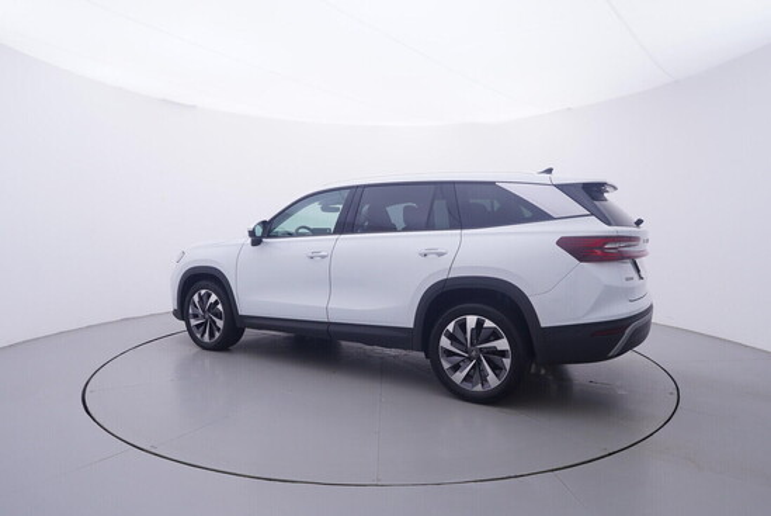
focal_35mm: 22
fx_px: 482
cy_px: 258
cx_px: 386
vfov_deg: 56.2
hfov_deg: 77.3
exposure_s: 1/80
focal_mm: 15
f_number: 5
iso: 200
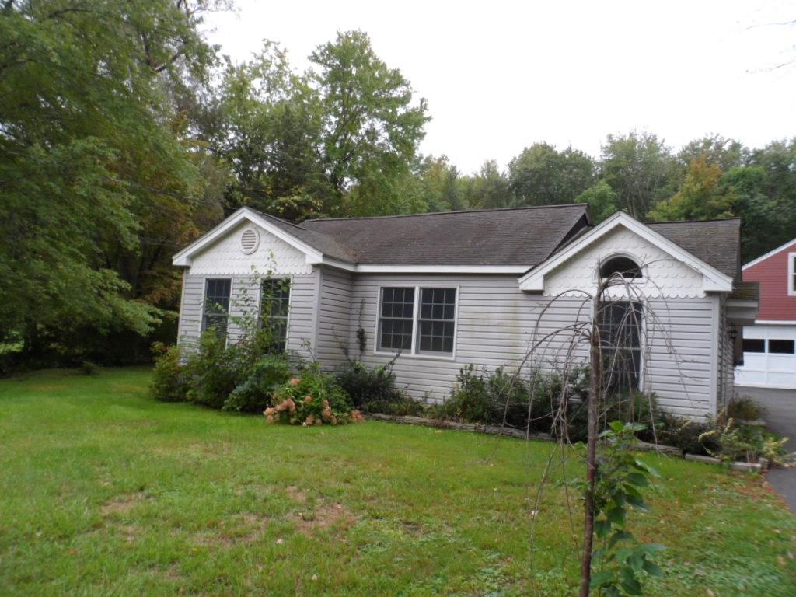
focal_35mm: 26
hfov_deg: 67.3
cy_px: 298
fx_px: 598
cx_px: 398
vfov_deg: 53.1
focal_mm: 4.9
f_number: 3.3
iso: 100
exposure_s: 1/45
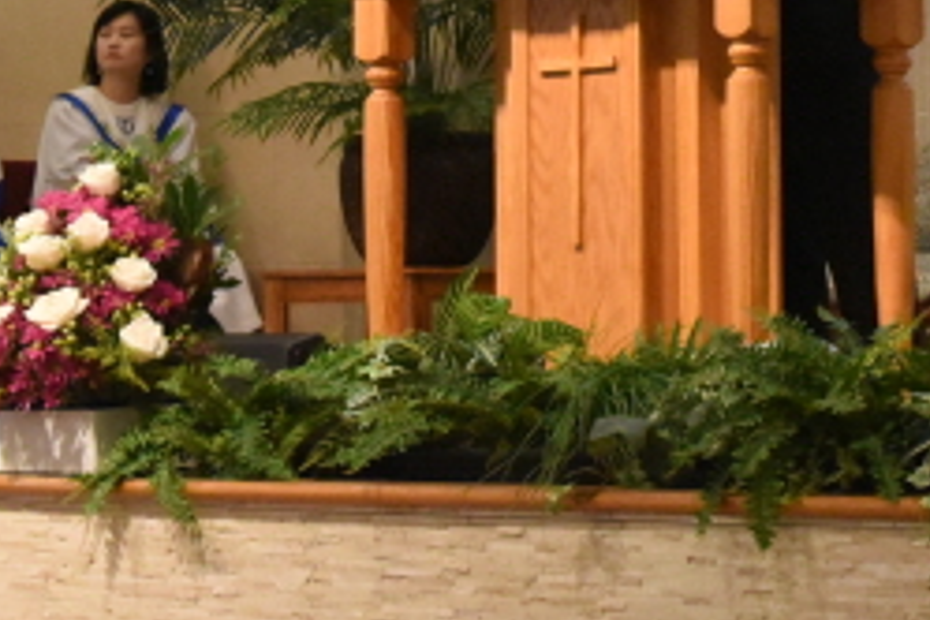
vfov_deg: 8.7
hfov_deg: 13.2
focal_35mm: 154
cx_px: 799
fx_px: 3978
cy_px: -321
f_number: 7.1
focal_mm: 48
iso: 12800
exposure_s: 1/200
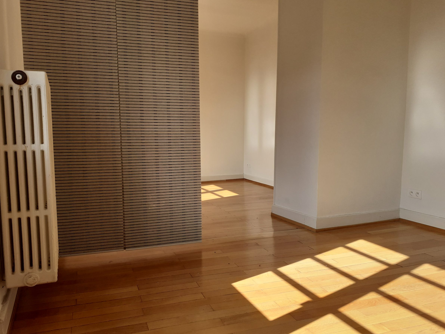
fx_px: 373
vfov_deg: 48.2
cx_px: 221
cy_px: 173
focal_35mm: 29
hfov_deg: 61.7
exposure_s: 1/282
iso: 40
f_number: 1.9
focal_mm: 3.6
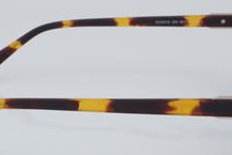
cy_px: 87
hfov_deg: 14.9
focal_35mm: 138
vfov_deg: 10.0
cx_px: 107
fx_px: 890
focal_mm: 50
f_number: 32
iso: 100
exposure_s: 1/4
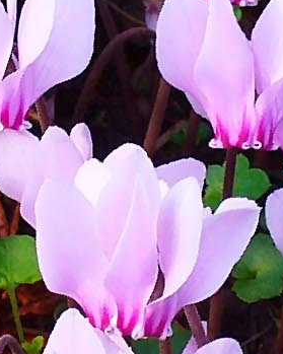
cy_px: 345
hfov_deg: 6.5
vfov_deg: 8.1
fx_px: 2493
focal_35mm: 238
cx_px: 213
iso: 100
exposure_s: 1/100
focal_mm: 6.1
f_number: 2.8
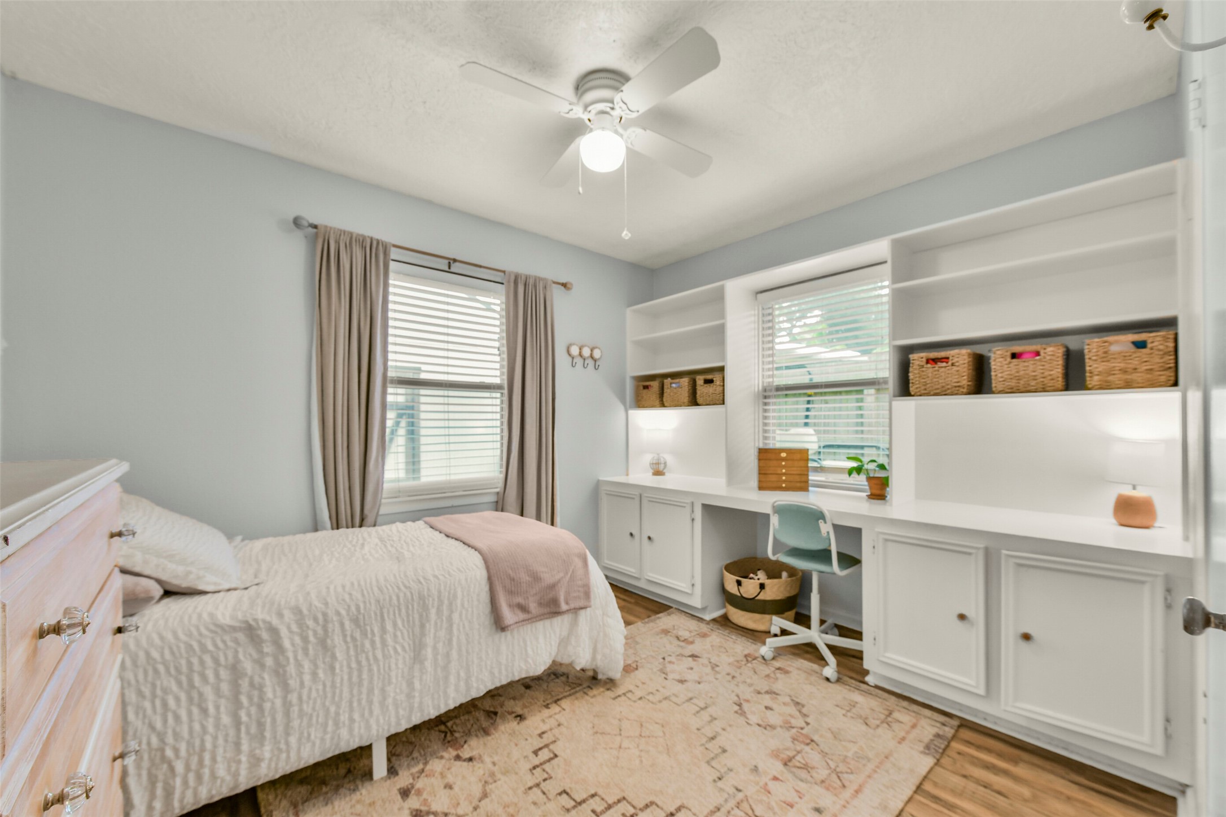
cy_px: 408
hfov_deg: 104.3
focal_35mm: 14
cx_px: 613
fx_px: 477
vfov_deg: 81.2
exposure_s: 1/10
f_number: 10
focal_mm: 14
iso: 200
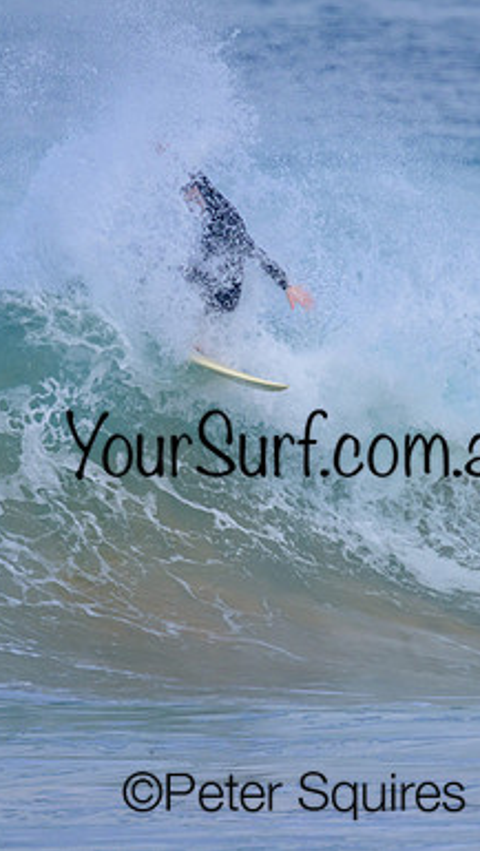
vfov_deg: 1.7
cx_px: 294
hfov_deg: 1.0
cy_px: 426
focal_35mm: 1263
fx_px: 28534
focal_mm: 800
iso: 1100
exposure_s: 1/2000
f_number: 11
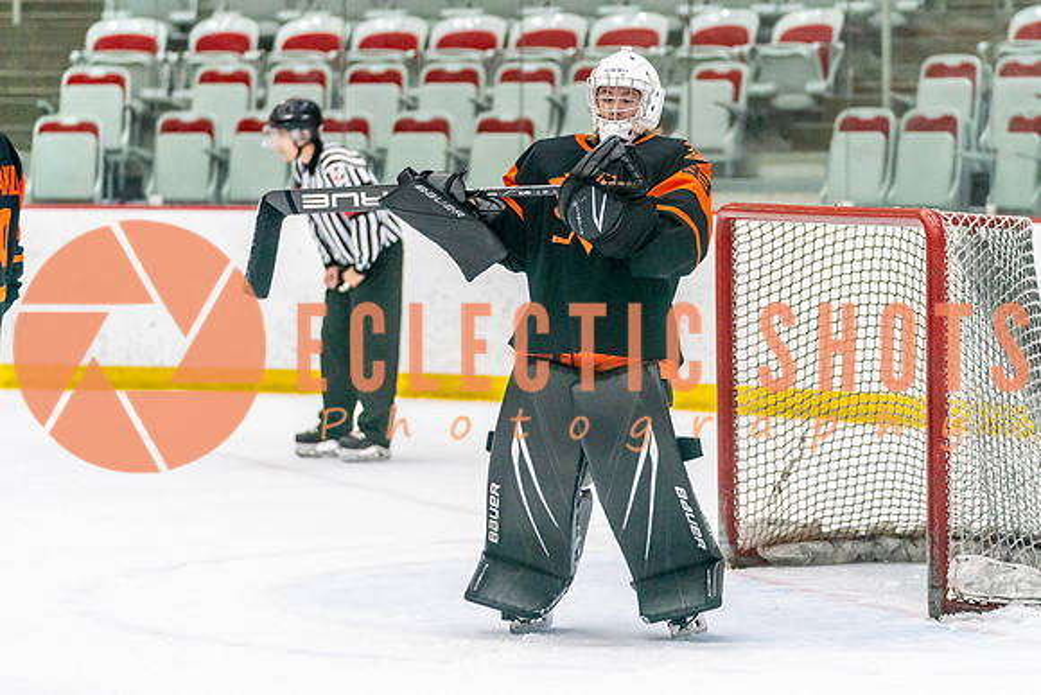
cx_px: 534
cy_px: 330
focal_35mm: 171
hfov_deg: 12.0
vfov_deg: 8.0
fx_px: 4938
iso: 3200
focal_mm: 128
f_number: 2.8
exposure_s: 1/1250
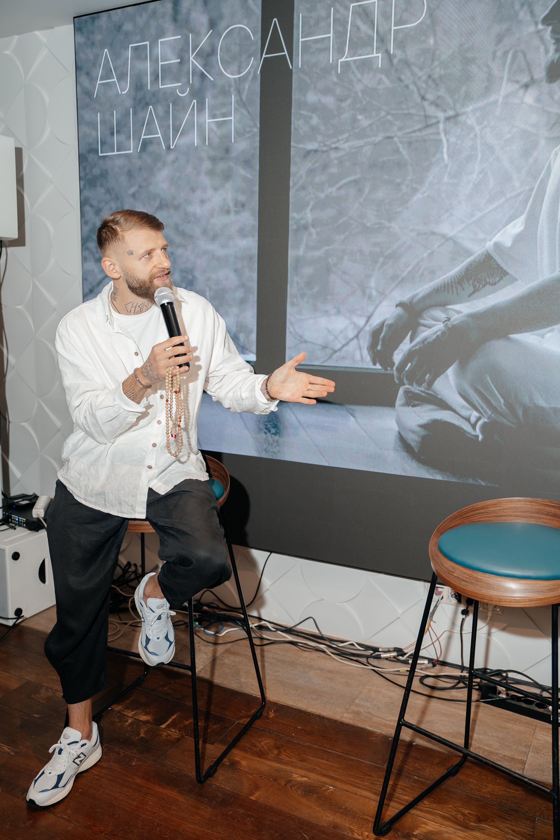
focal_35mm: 31
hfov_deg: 42.3
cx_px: 280
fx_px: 723
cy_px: 420
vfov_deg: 60.3
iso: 400
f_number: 2.8
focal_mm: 31
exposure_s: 1/160
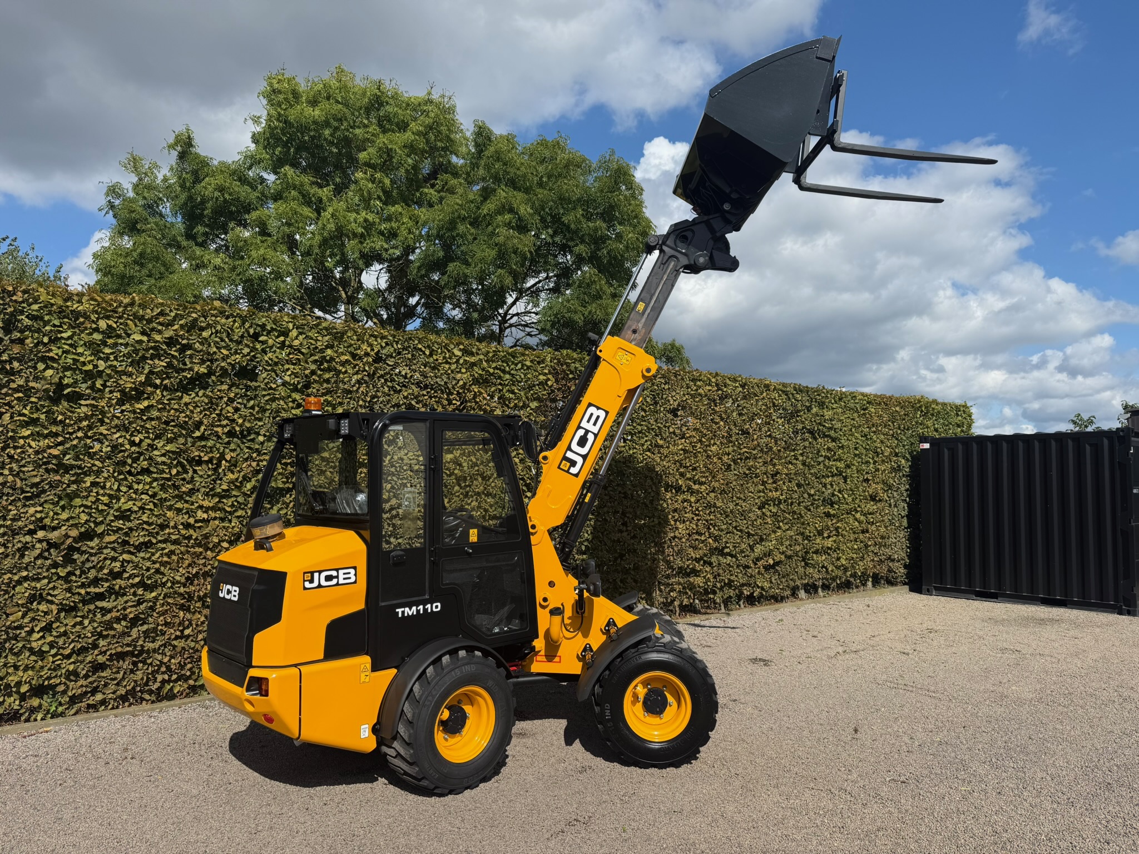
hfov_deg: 71.6
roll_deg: -0.9
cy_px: 427
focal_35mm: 24
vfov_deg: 56.8
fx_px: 790
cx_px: 570
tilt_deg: +3.5
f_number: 1.78
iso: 80
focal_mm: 6.76
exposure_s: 1/5319
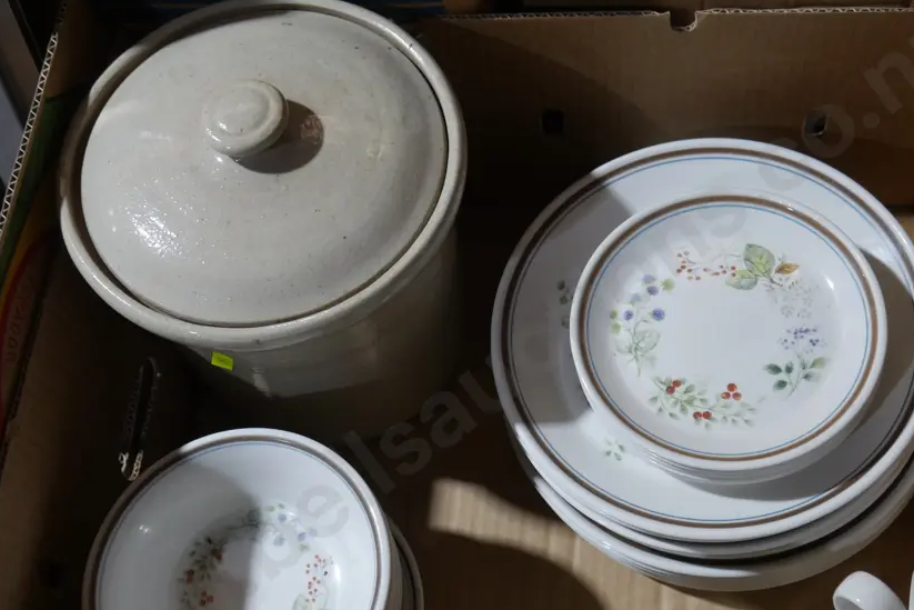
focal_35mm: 44
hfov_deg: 44.4
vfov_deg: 30.4
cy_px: 377
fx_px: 1117
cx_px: 499
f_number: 4
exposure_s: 1/60
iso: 500
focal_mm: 17
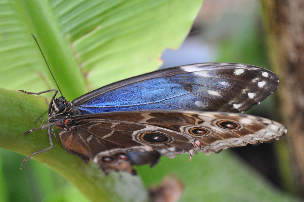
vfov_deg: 15.2
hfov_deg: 22.8
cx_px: 142
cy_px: 105
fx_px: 755
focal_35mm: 90
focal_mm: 55
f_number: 5.6
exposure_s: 1/60
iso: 400
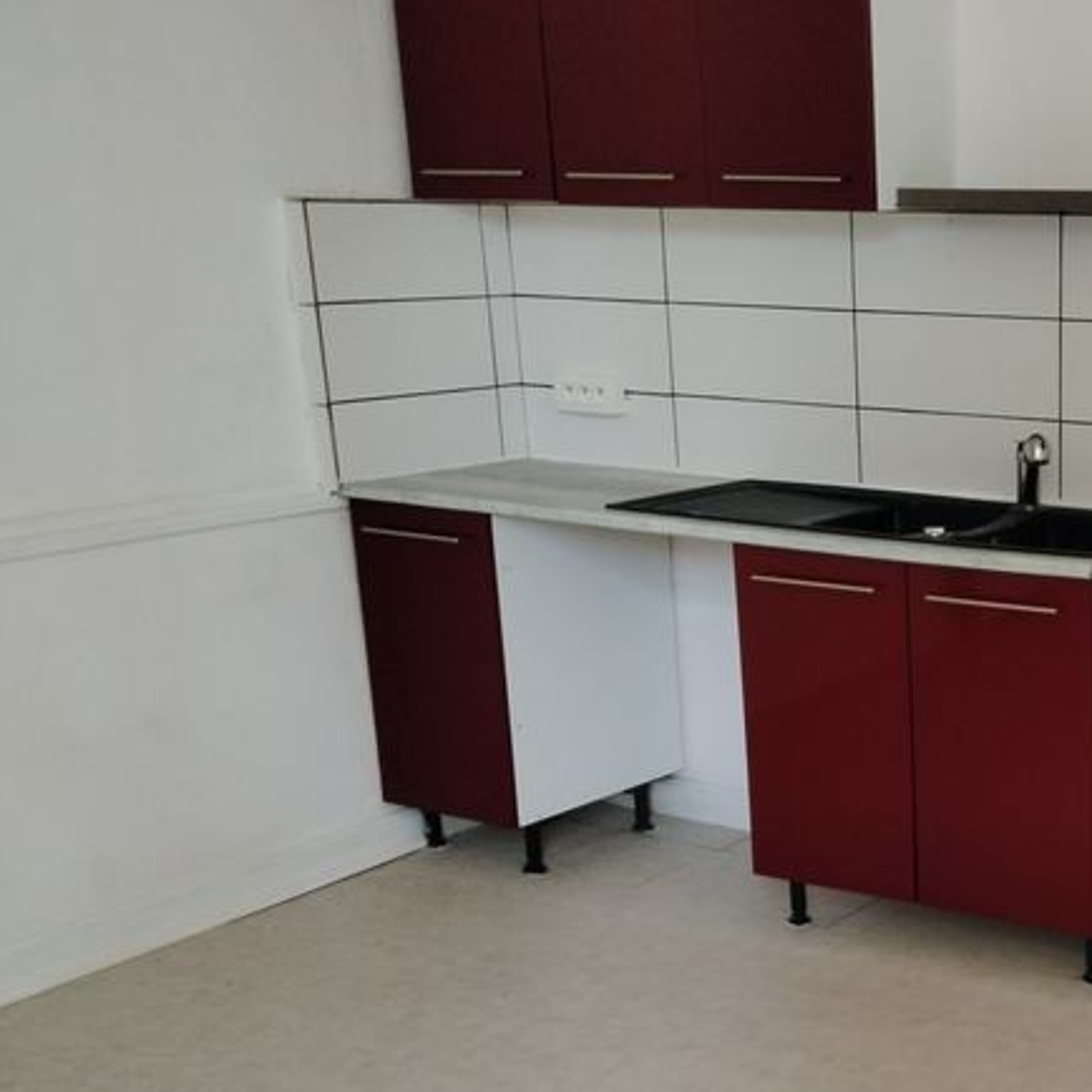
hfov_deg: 30.0
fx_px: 1892
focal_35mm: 53
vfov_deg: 31.2
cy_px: 903
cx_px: 1092
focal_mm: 4.25
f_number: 1.8
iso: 292
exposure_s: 1/50
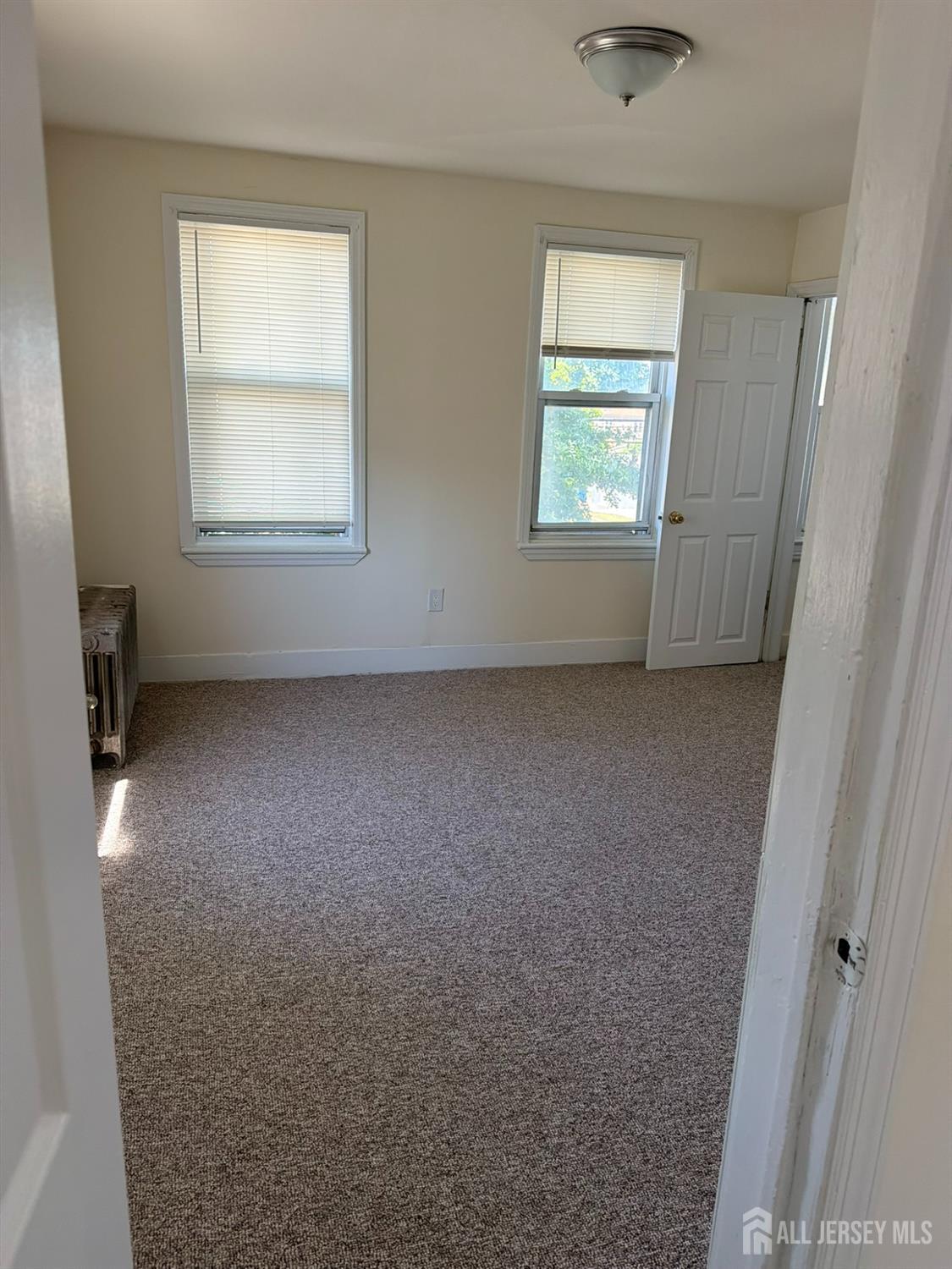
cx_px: 476
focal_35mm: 24
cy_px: 634
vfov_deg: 71.6
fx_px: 880
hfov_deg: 56.8
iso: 200
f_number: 1.78
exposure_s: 1/181
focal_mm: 6.76
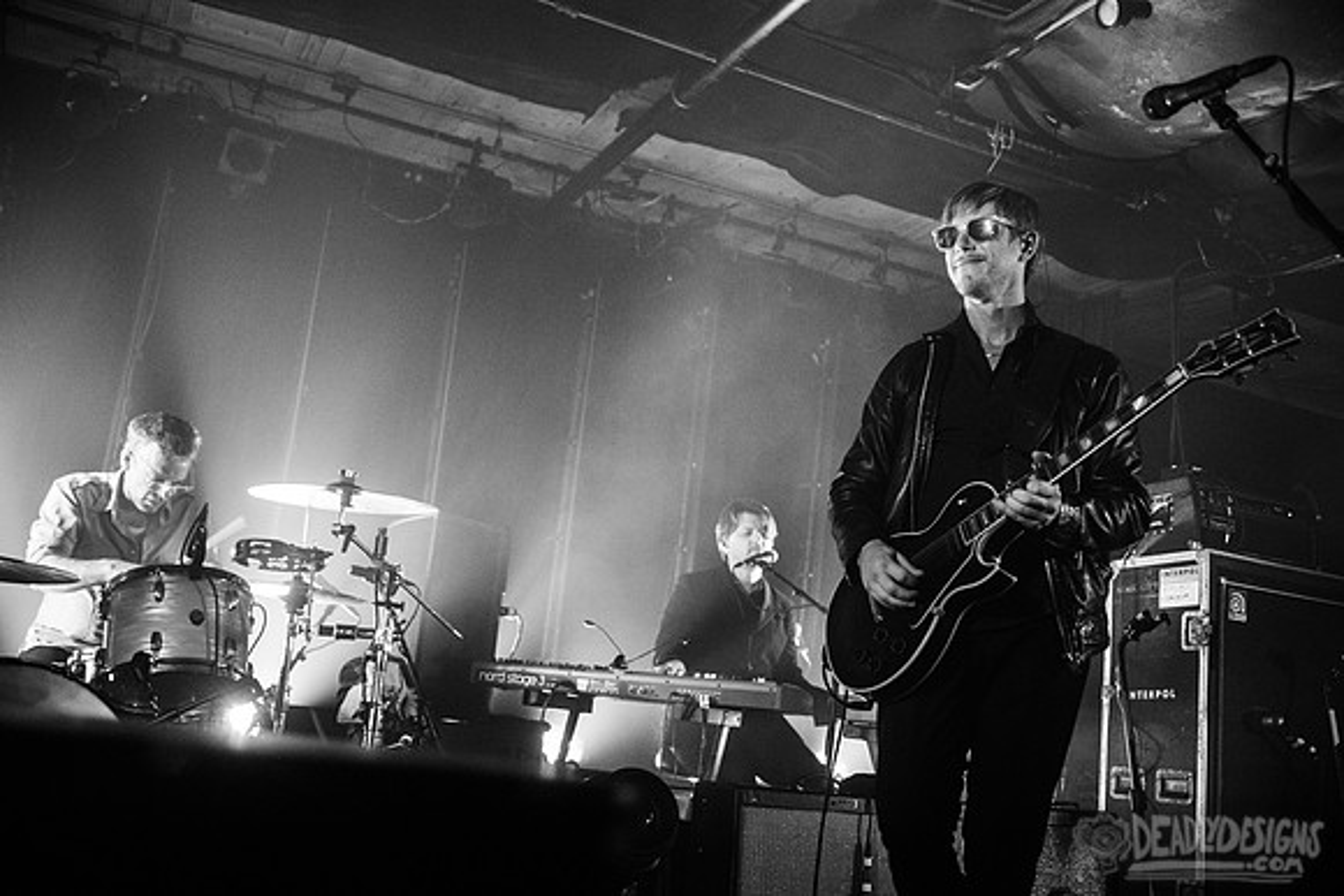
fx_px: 1307
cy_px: 448
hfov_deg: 54.4
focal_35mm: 35
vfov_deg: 37.9
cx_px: 672
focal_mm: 35
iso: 3200
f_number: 3.2
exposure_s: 1/160
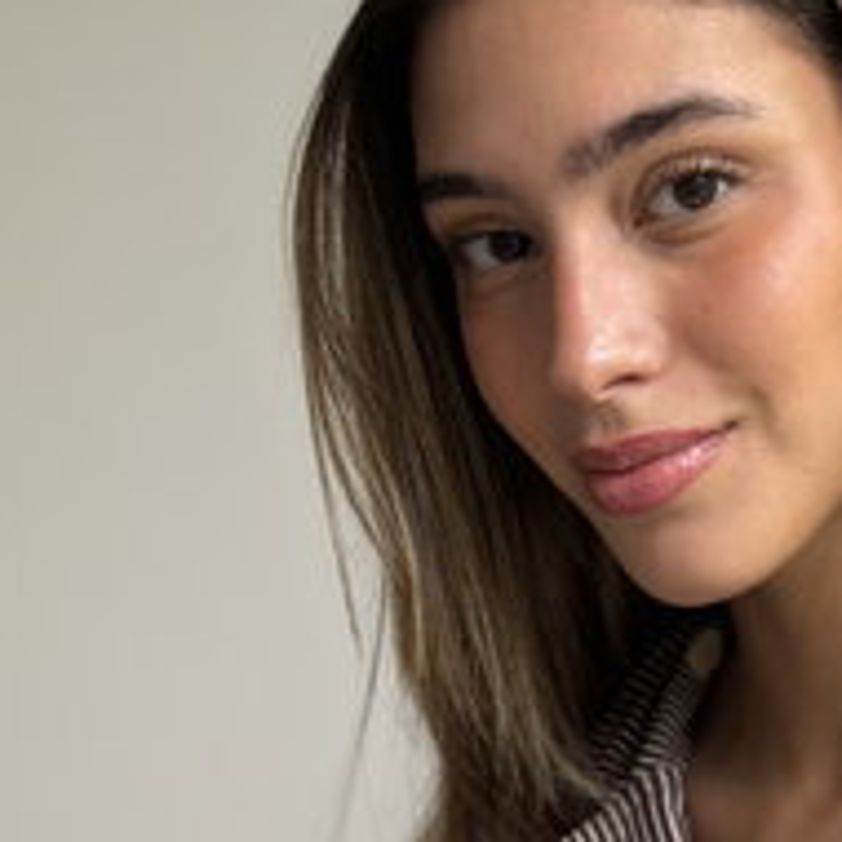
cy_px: 893
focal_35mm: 119
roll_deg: +0.2
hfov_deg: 14.4
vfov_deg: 14.4
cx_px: 873
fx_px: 3275
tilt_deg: -3.9
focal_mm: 6.76
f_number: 1.78
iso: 160
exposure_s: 1/60
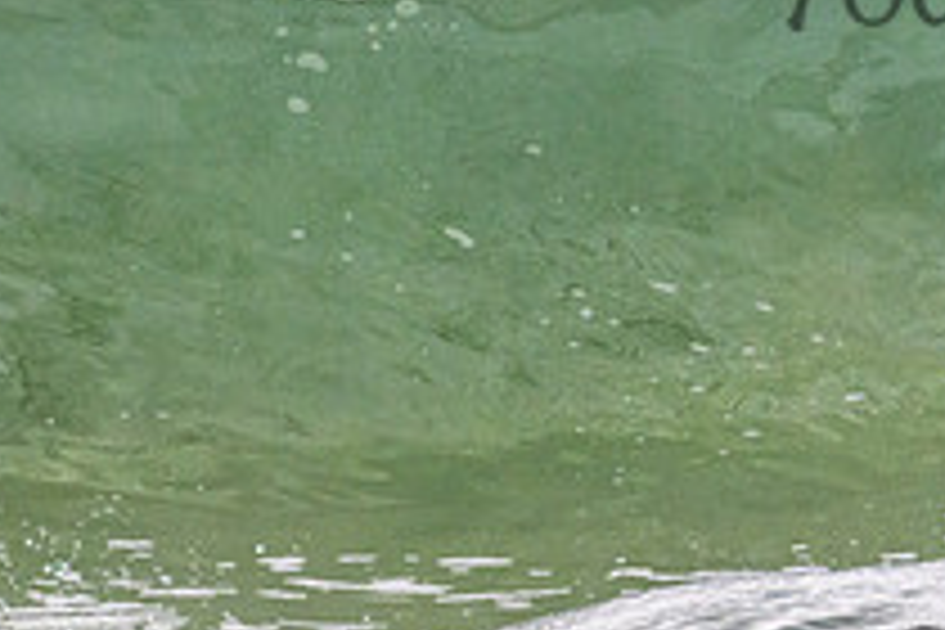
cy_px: -79
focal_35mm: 2205
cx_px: 1233
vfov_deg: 0.6
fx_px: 57877
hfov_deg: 0.9
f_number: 11
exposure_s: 1/2000
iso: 2800
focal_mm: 800
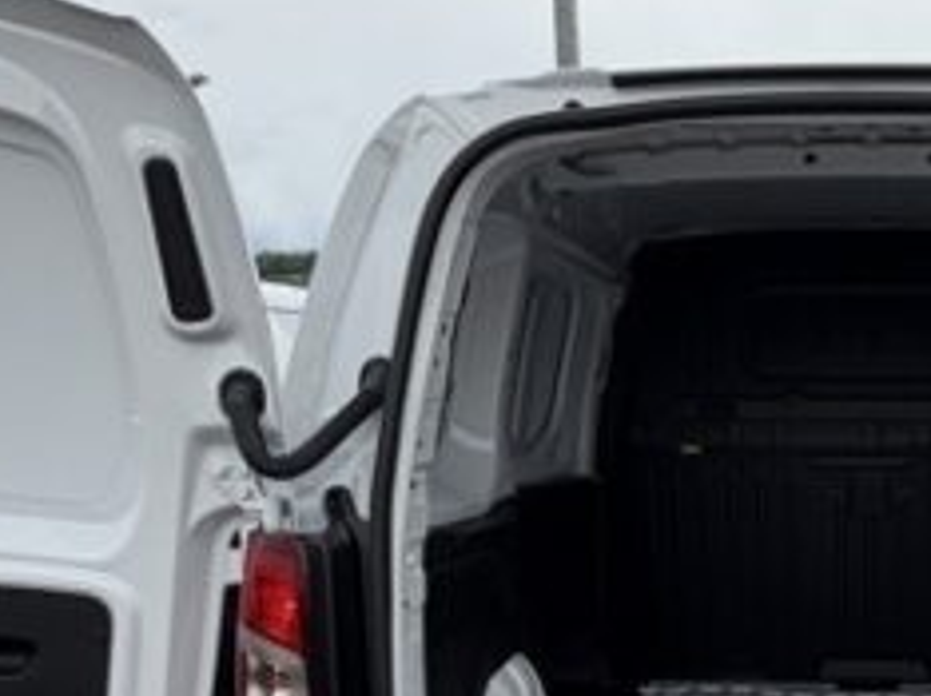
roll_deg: +1.0
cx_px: 839
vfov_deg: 30.5
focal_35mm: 46
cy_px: 585
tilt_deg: -10.1
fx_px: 1236
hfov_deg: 38.4
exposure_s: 1/770
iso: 32
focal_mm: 2.22
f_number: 2.2
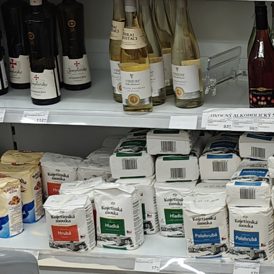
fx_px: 1155
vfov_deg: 13.5
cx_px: 476
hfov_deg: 12.5
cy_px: 122
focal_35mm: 129
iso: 125
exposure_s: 1/100
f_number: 1.6
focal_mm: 6.06
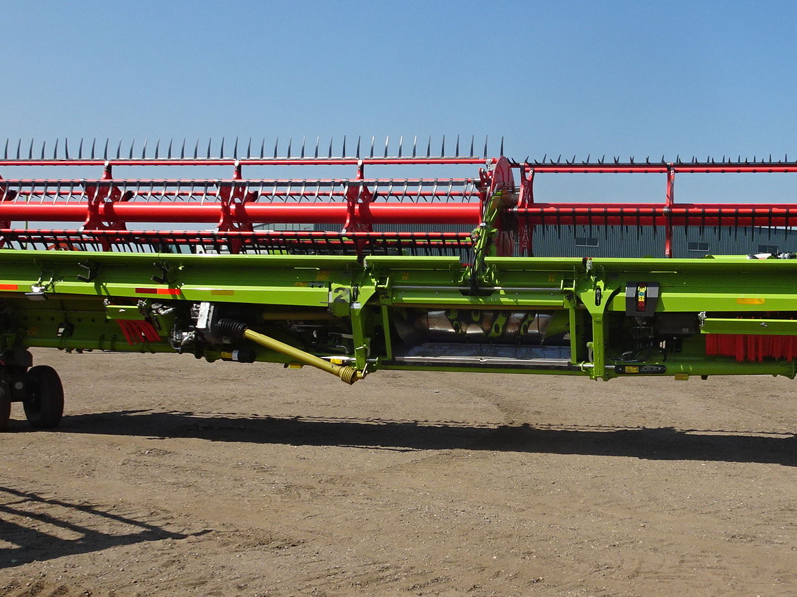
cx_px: 534
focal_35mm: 49
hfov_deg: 38.5
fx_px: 1128
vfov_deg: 29.6
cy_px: 362
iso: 80
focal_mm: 4.1
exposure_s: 1/1250
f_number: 3.5
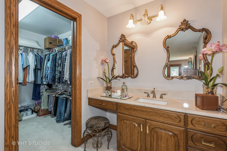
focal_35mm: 17
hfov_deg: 93.3
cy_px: 76
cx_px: 114
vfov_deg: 70.5
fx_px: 107
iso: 400
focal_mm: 17
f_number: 8
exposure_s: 1/8
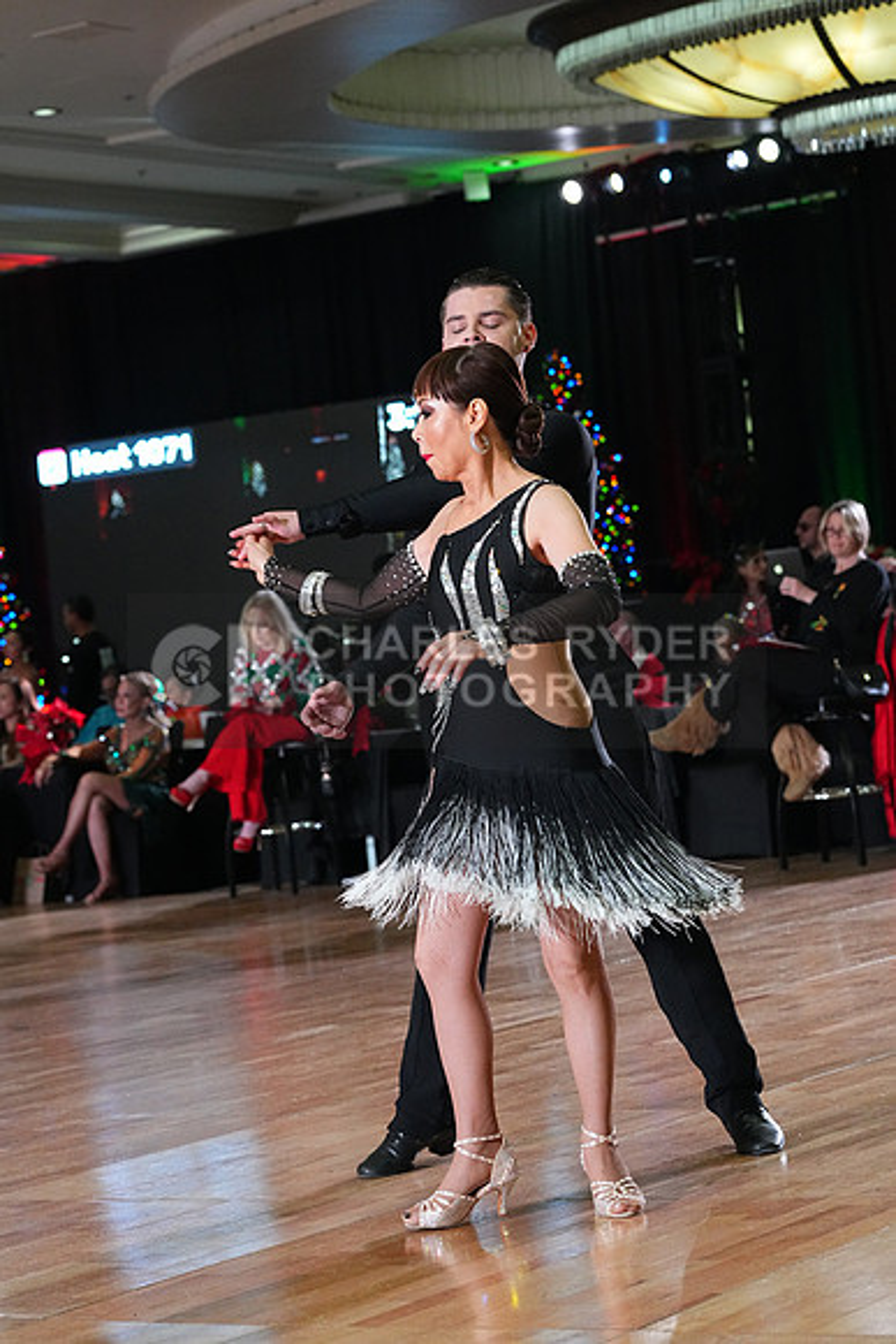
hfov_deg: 15.0
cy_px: 672
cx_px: 448
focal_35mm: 91
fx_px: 3395
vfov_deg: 22.4
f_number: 5.6
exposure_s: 1/400
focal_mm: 91
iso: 8000
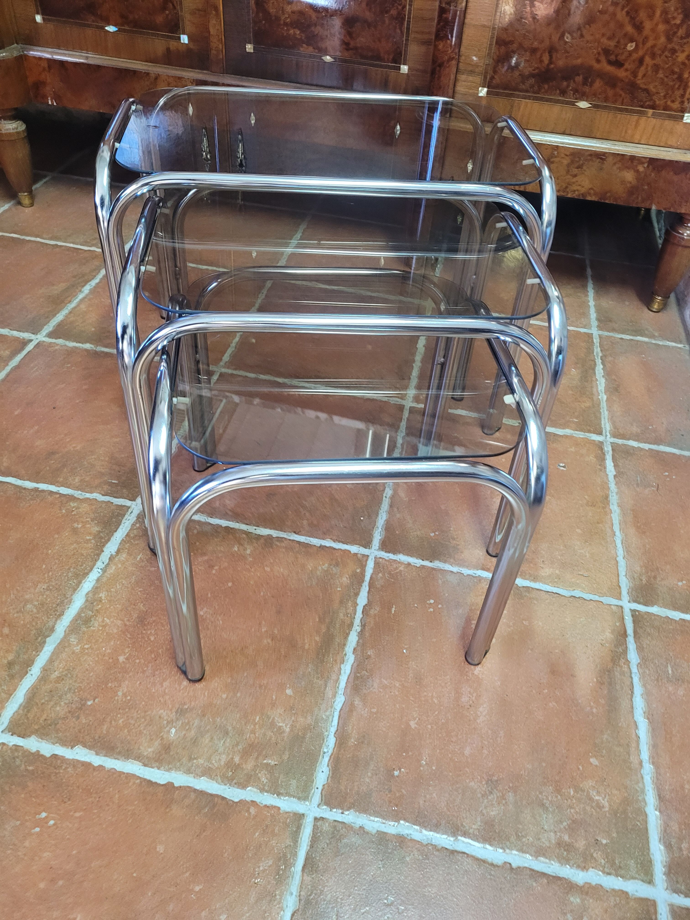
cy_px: 460
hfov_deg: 53.1
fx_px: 691
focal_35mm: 26
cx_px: 345
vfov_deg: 67.3
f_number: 1.8
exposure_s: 1/50
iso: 400
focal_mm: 5.4
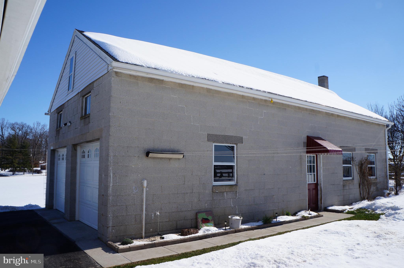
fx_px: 303
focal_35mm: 27
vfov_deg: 47.8
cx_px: 202
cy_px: 134
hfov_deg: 67.4
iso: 200
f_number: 13
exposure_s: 1/400
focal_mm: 18
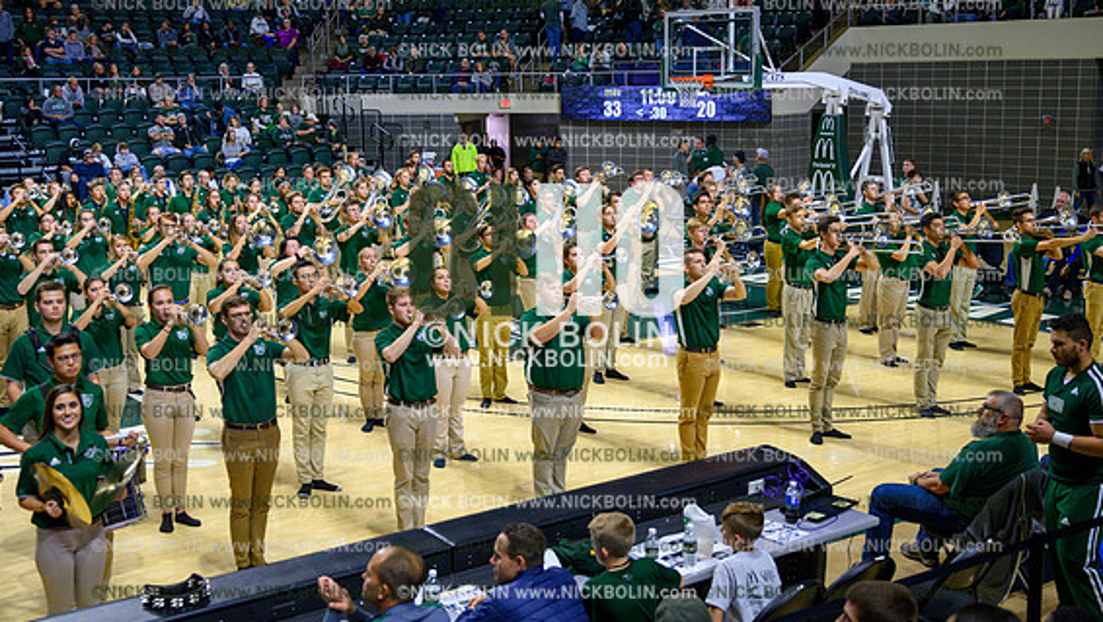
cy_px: 276
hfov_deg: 46.4
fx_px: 1287
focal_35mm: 44
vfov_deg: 27.1
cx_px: 546
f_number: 4.5
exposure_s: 1/500
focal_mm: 41
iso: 3200
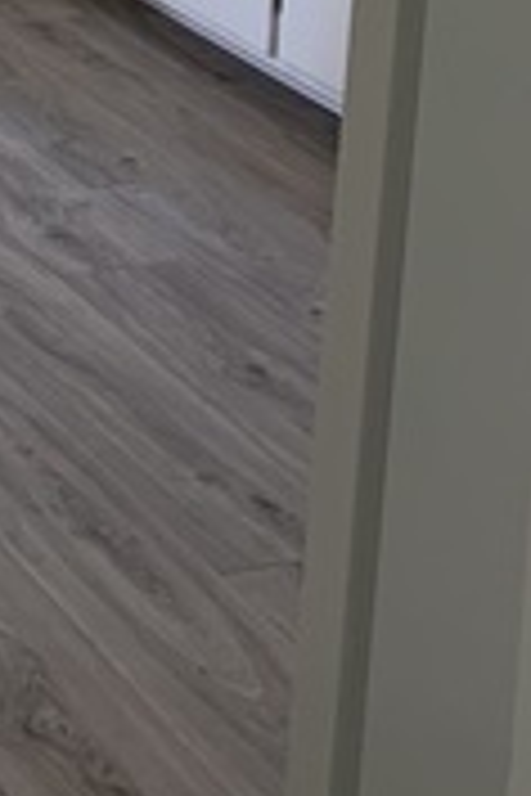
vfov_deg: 18.3
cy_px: -304
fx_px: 2257
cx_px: -540
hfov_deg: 11.9
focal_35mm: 102
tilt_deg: -10.6
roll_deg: +0.9
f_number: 1.8
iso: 100
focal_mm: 4.25
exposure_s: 1/60
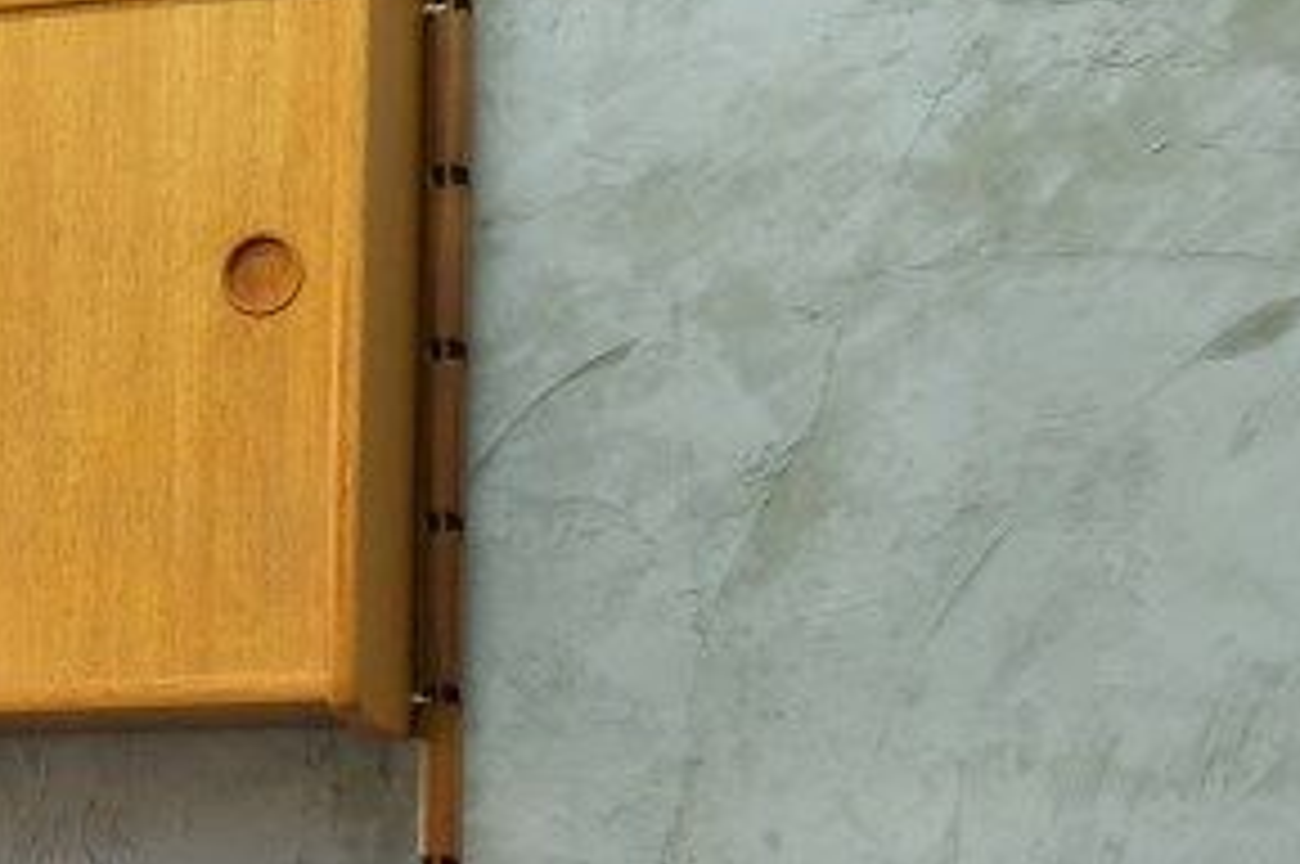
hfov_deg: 13.4
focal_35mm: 141
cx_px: -904
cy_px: 1557
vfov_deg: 9.3
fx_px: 5086
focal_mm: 21.2
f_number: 4
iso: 1250
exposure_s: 1/30
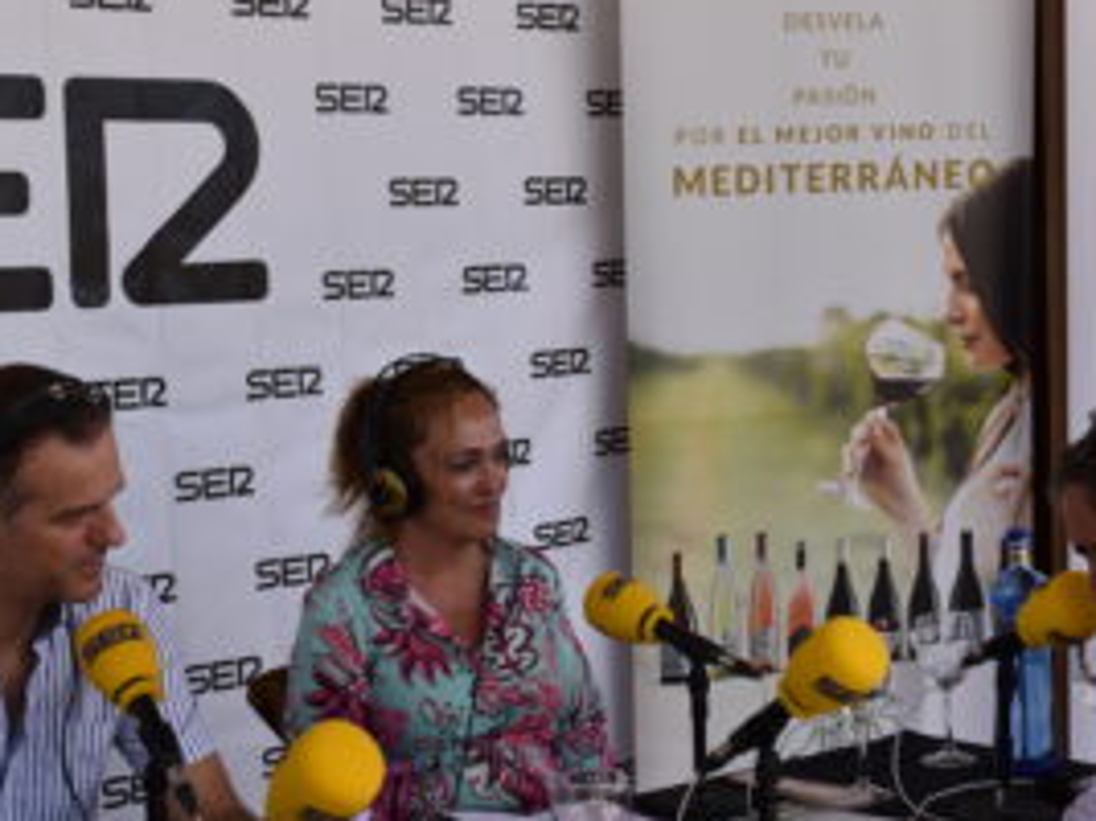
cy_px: 396
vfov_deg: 19.4
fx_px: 2396
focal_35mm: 76
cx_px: 608
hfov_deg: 25.7
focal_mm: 35
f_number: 8
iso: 320
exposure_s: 1/250
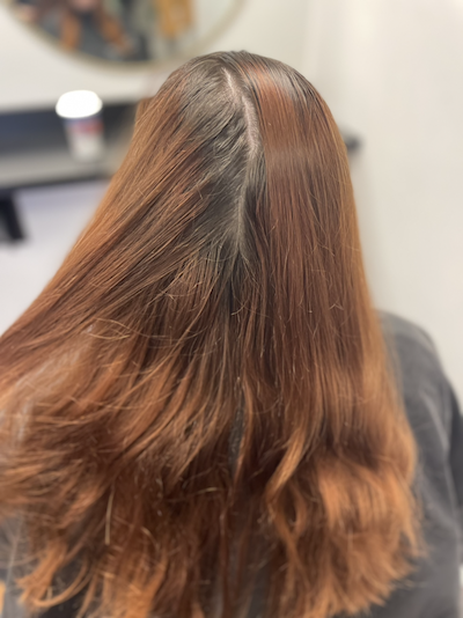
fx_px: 464
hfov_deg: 53.0
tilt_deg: -37.2
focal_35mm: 26
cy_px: 309
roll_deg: +1.4
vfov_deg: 67.3
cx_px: 232
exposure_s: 1/60
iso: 250
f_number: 1.6
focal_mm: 4.2
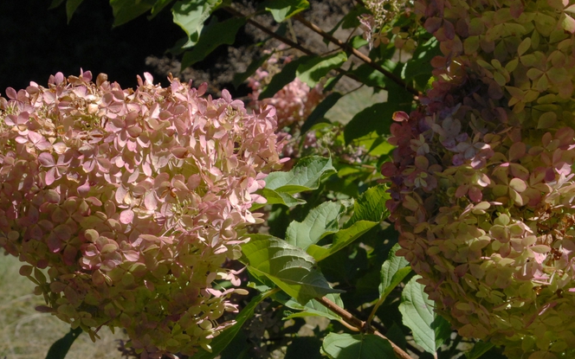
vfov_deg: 11.1
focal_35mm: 118
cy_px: 212
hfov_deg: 17.6
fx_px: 1849
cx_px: 210
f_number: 9
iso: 400
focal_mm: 50
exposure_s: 1/320
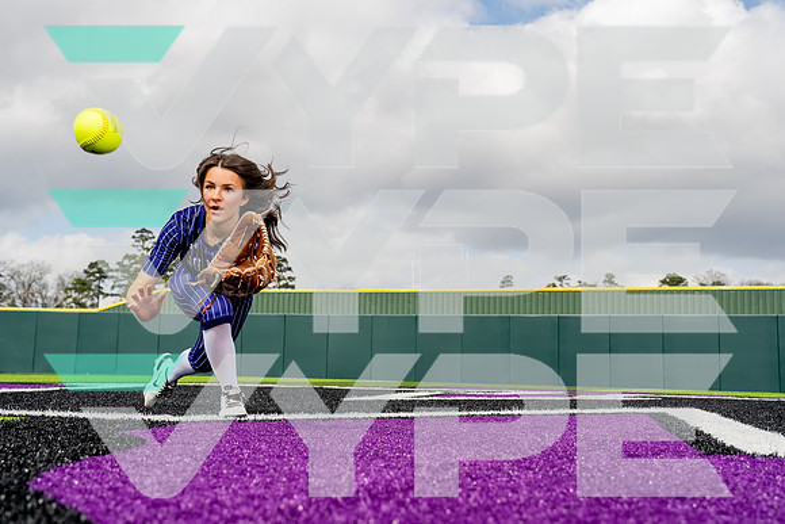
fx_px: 887
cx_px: 392
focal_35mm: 41
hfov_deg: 47.7
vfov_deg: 32.9
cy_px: 262
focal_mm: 39
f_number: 4.5
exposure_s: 1/1000
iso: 100
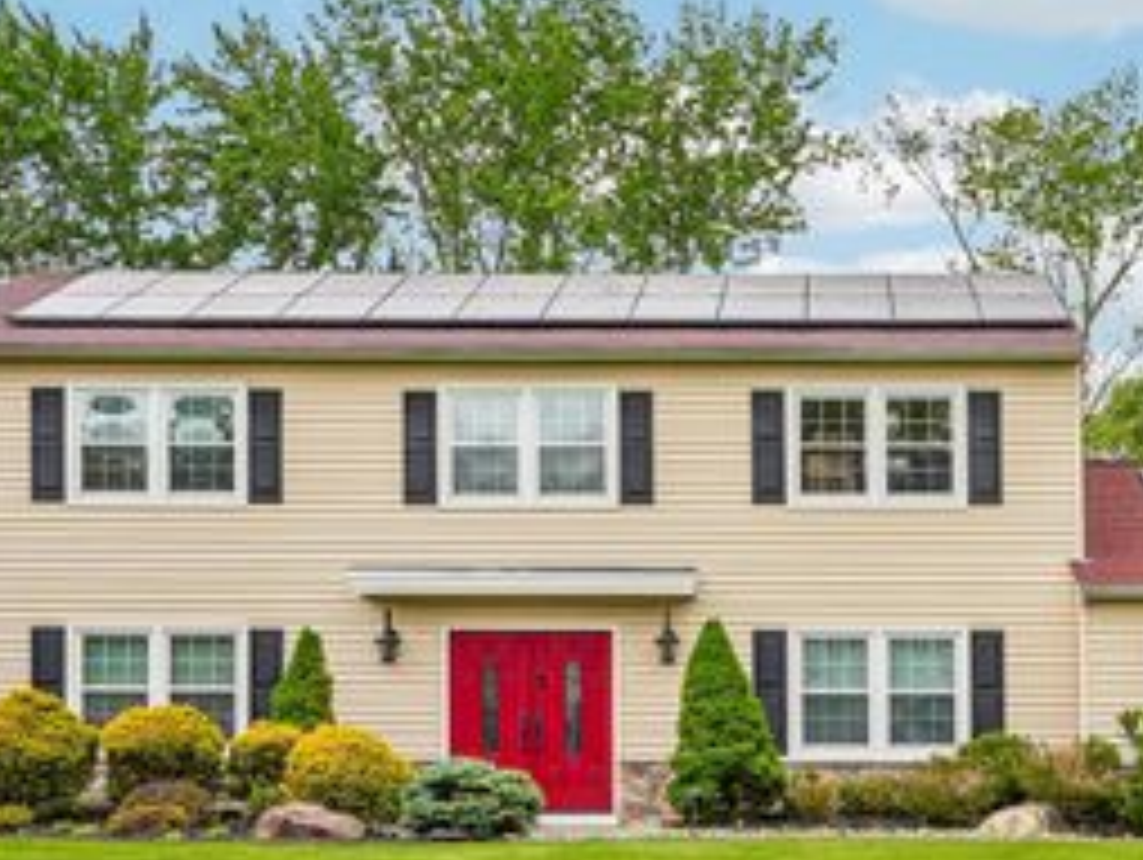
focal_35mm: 68
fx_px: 2247
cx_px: 796
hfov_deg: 28.3
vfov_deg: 21.6
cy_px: 583
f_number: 8
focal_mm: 36
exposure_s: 1/250
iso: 125
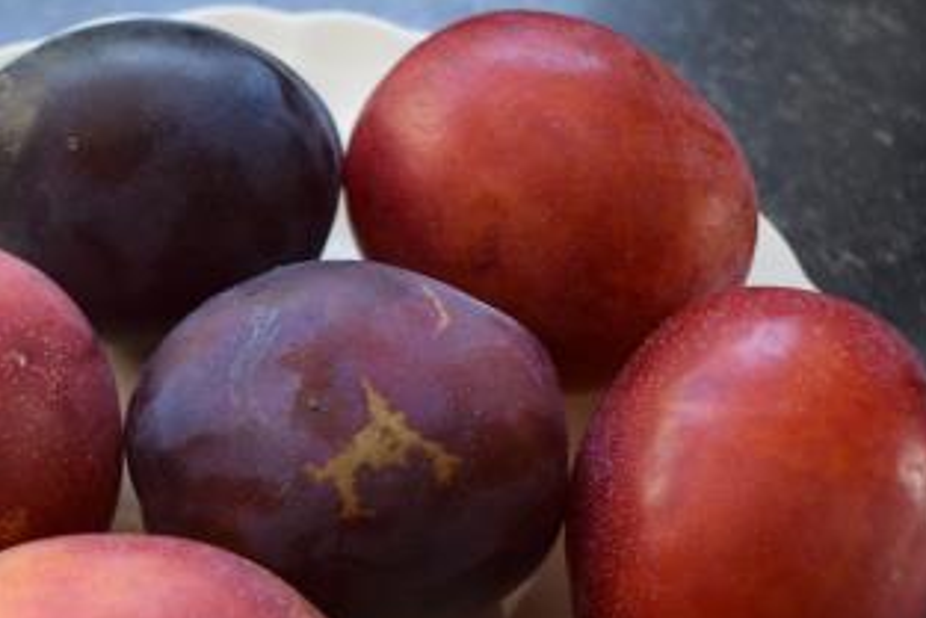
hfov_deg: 28.6
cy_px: 577
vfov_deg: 19.3
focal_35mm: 69
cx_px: 175
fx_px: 1776
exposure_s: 1/100
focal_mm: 24
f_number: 5
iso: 400
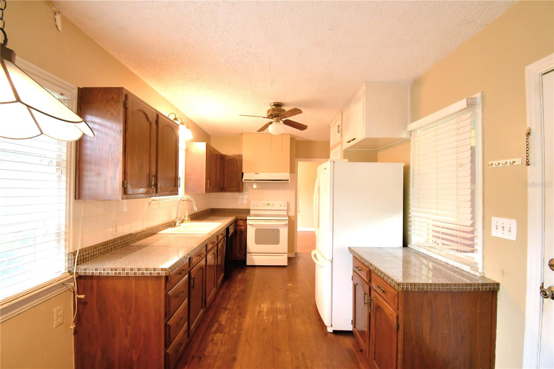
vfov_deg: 77.3
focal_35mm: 15
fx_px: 231
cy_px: 184
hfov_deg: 100.4
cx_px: 277
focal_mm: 10
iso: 640
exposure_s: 1/30
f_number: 4.5
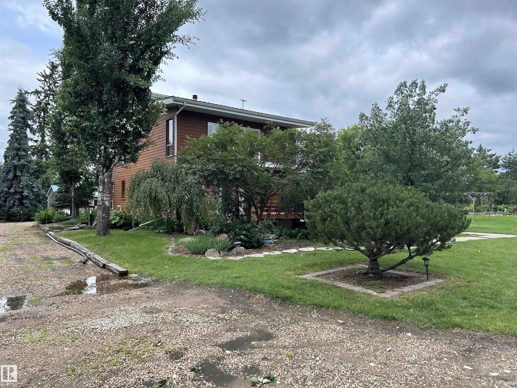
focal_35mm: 26
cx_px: 258
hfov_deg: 67.3
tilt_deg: +1.6
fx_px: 388
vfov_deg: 53.1
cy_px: 194
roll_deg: +0.3
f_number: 1.5
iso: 50
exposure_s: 1/1412
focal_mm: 5.7
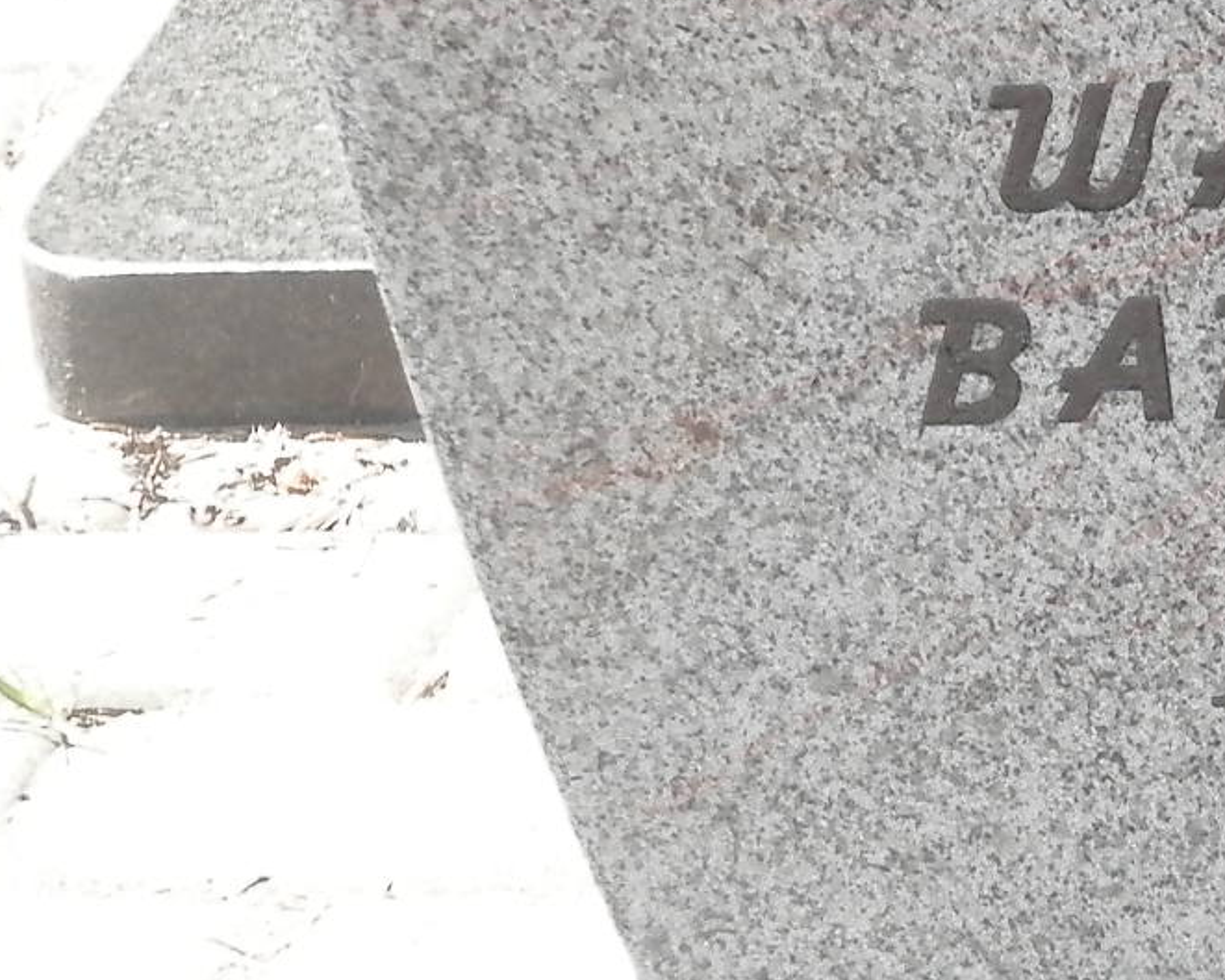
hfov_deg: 6.1
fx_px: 11241
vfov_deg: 5.0
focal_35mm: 310
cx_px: 2320
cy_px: -324
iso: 125
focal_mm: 14.6
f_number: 4.2
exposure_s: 1/160
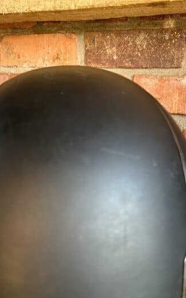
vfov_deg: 46.7
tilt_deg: -24.1
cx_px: 81
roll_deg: +1.1
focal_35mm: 42
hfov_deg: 30.5
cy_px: 190
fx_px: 341
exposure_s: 1/121
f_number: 1.5
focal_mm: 5.7
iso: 125
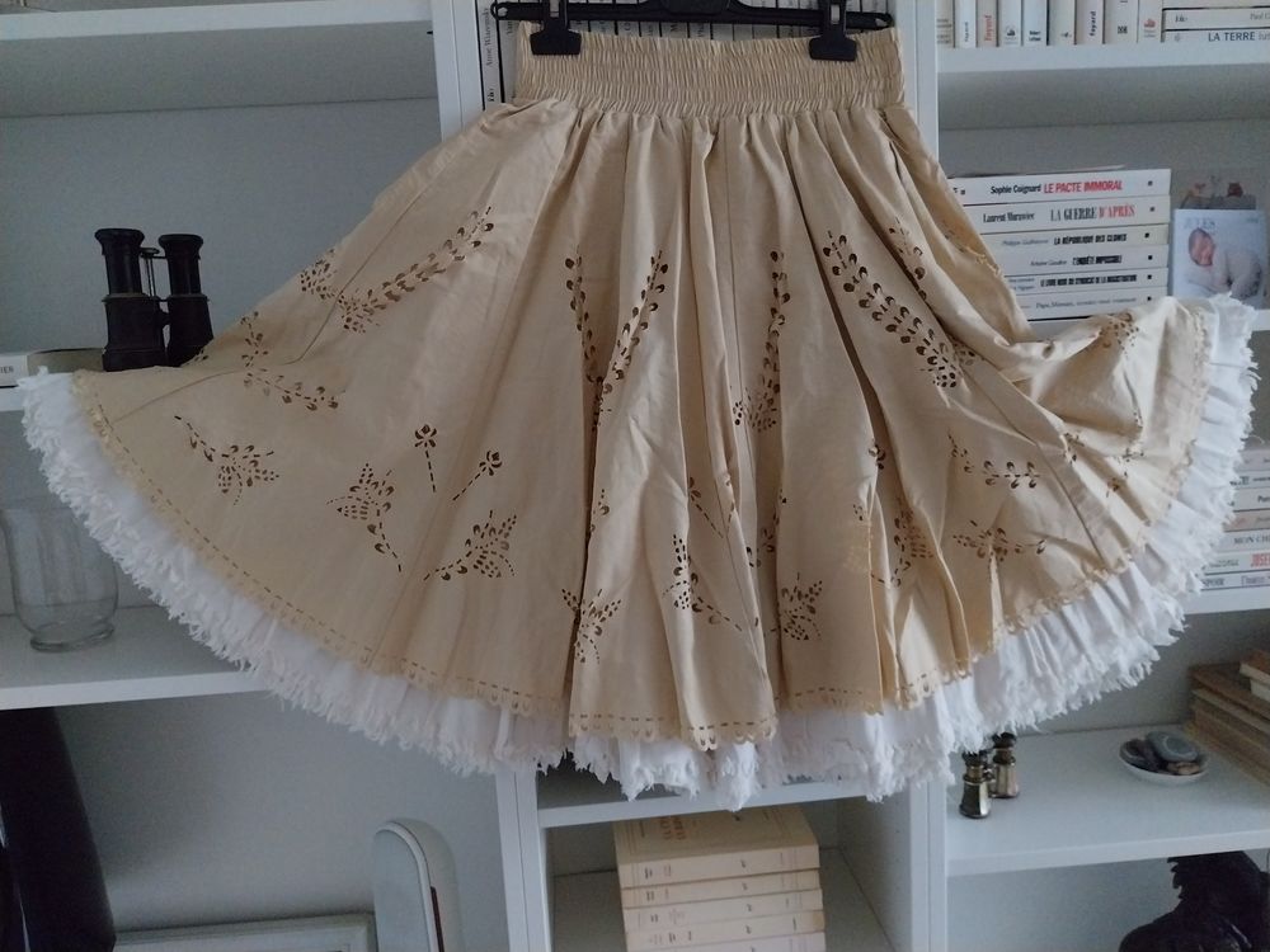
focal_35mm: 26
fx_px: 954
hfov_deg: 67.3
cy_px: 476
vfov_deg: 53.1
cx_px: 635
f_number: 1.8
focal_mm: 4
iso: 1600
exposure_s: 1/25
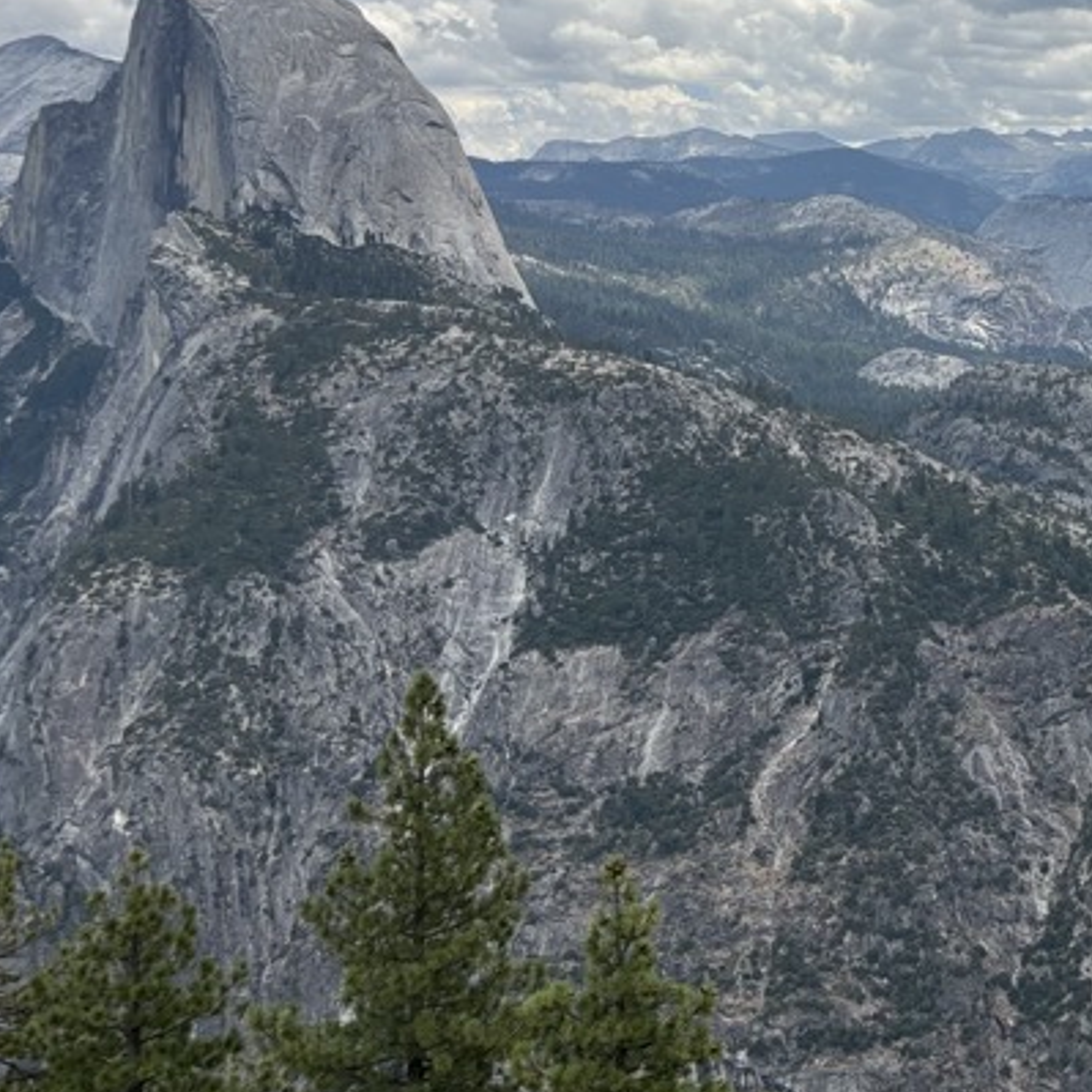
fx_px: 2106
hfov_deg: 26.1
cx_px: 1289
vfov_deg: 28.4
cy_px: 194
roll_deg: +0.5
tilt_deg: +0.8
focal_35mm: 59
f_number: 1.6
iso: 50
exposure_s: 1/5952
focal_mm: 5.96
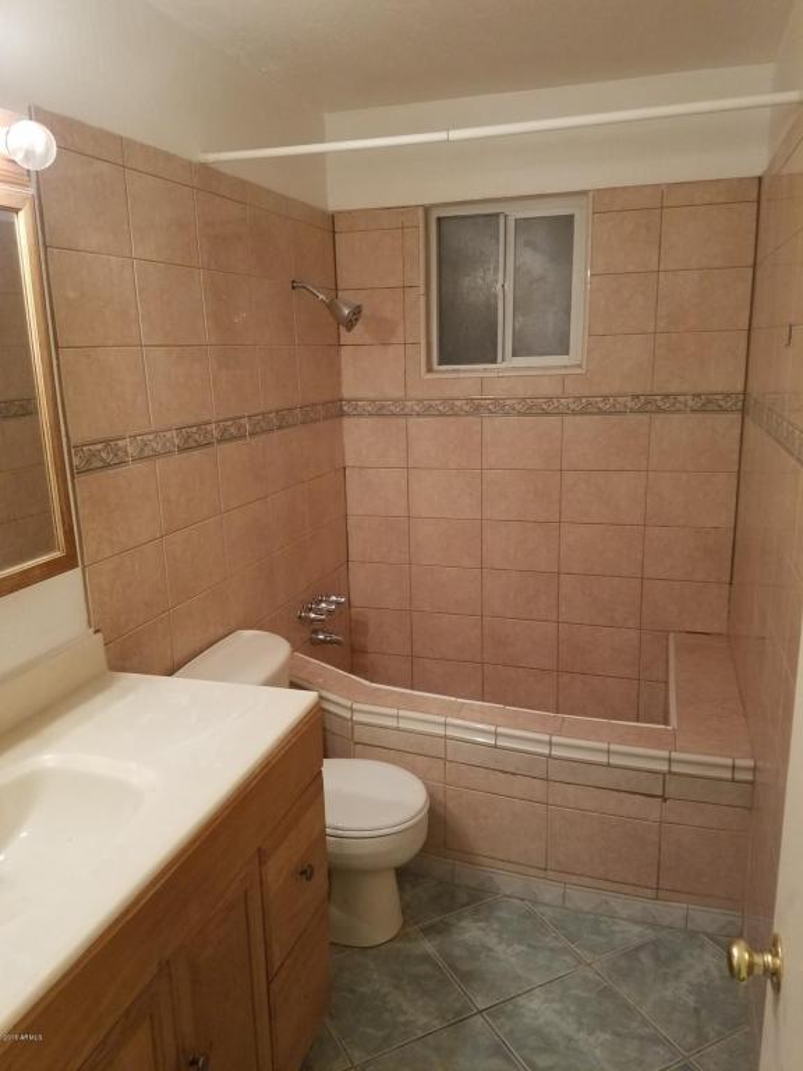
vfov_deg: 67.3
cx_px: 402
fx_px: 804
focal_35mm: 26
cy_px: 536
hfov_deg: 53.1
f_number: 1.7
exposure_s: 1/20
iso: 200
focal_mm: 4.2
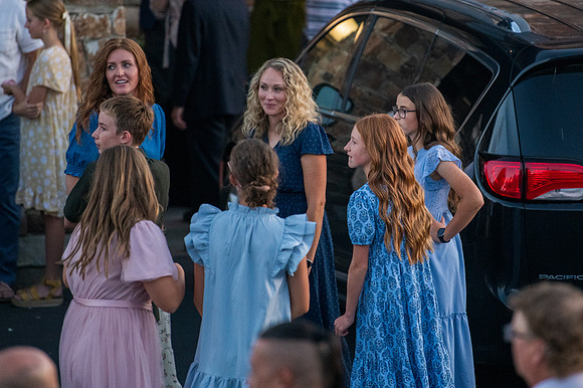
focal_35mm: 306
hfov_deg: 6.7
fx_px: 4958
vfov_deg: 4.5
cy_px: 140
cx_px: 372
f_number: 2.8
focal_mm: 200
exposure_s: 1/1250
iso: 3200
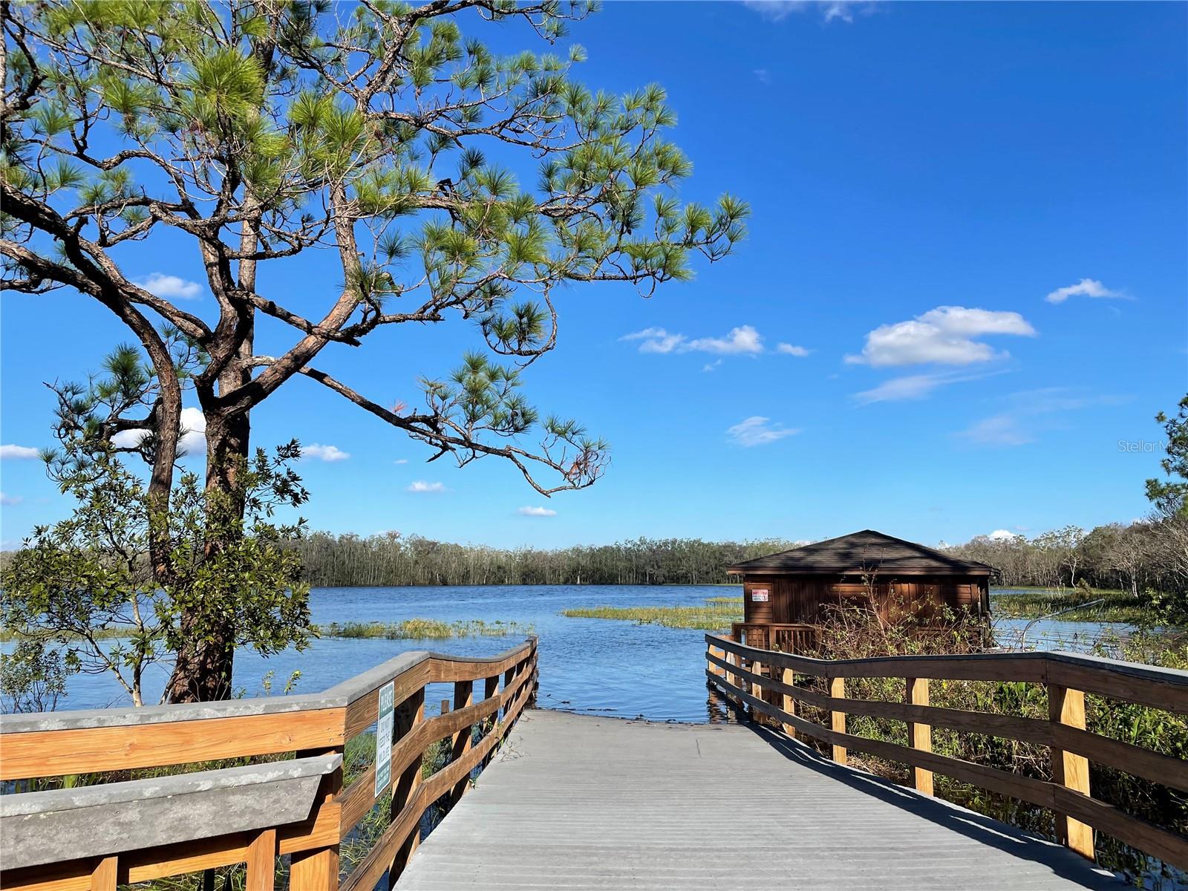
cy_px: 446
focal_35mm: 26
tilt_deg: +8.6
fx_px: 892
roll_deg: +1.2
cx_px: 594
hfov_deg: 67.3
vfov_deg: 53.1
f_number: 1.6
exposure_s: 1/4000
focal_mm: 4.2
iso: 32
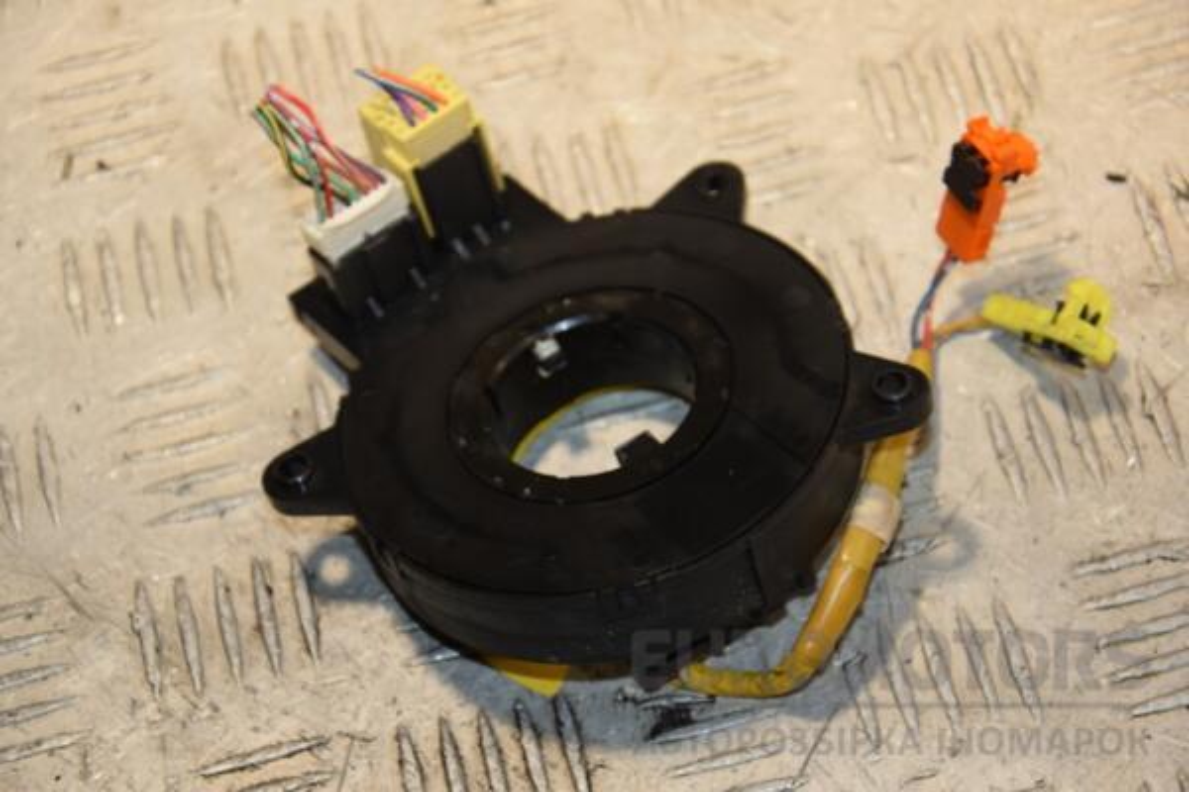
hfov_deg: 19.5
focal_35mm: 105
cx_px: 594
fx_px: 3468
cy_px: 396
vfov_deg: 13.0
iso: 800
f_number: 5.3
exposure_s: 1/200
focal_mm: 70
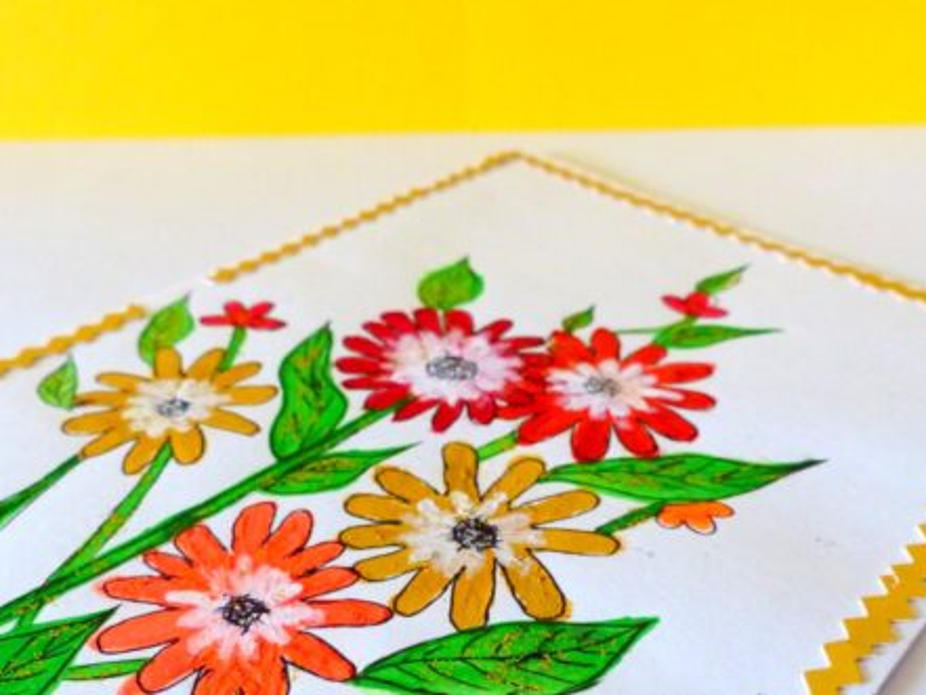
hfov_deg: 53.9
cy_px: 443
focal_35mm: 34
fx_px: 910
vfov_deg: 41.4
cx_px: 462
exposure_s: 1/40
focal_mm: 4.5
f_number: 2.8
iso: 400
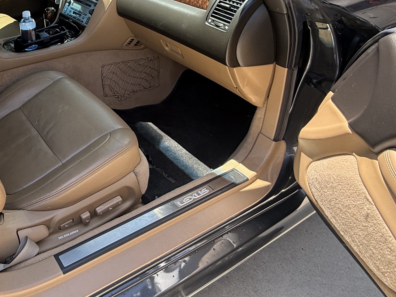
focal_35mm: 29
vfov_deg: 45.5
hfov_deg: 52.0
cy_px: 54
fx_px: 332
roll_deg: -0.5
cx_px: 19
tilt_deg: -24.7
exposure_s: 1/159
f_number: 2.2
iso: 64
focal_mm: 2.22
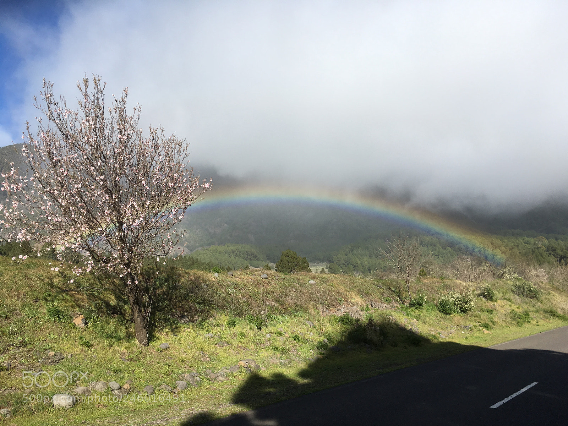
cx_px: 284
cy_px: 213
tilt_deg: +11.2
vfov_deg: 48.2
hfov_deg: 61.7
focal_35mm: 29
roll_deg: -0.7
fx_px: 476
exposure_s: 1/1748
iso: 25
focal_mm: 4.15
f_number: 2.2
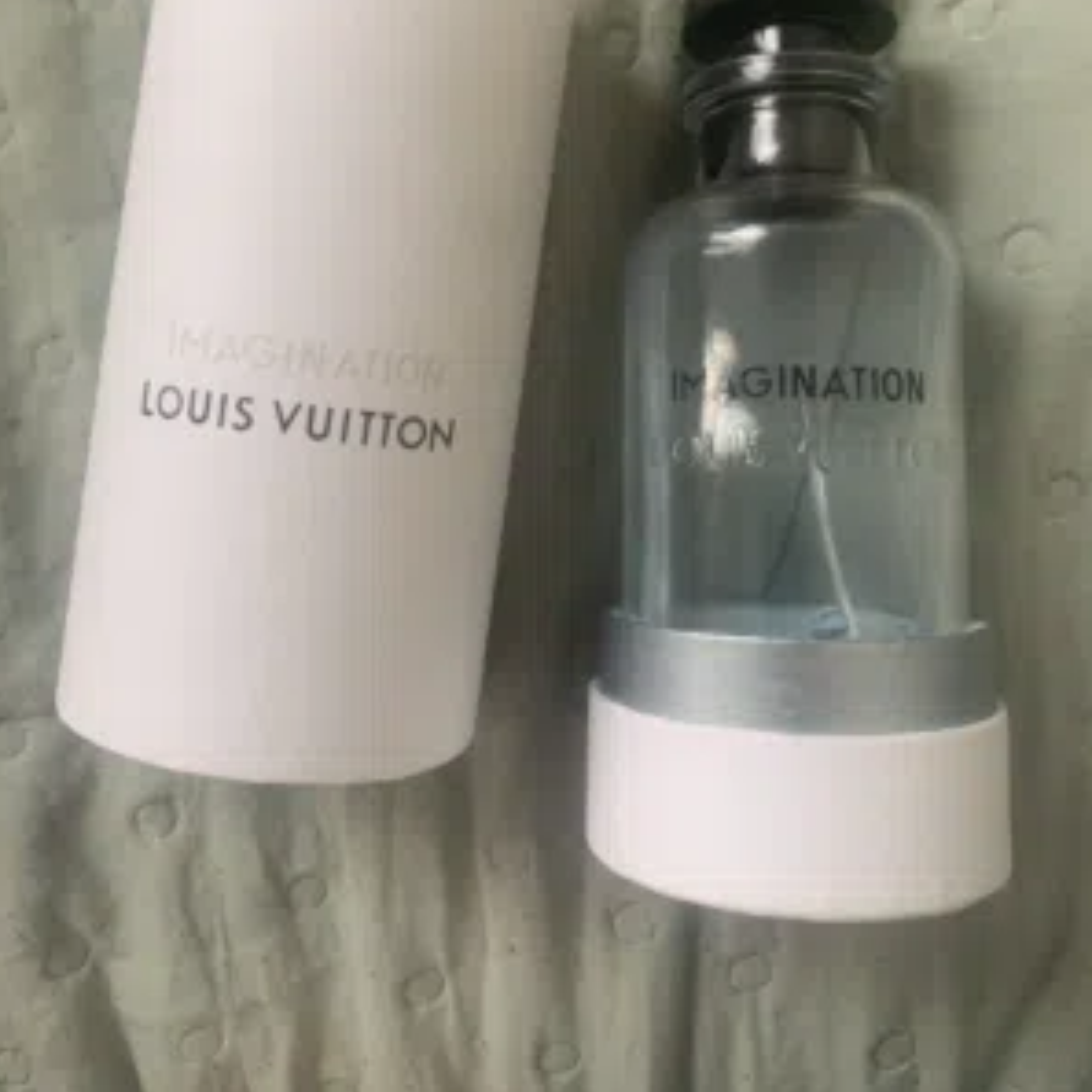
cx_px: 544
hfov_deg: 52.5
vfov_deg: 51.6
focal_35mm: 31
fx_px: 1106
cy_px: 364
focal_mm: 4.25
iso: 125
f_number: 1.8
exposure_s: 1/60
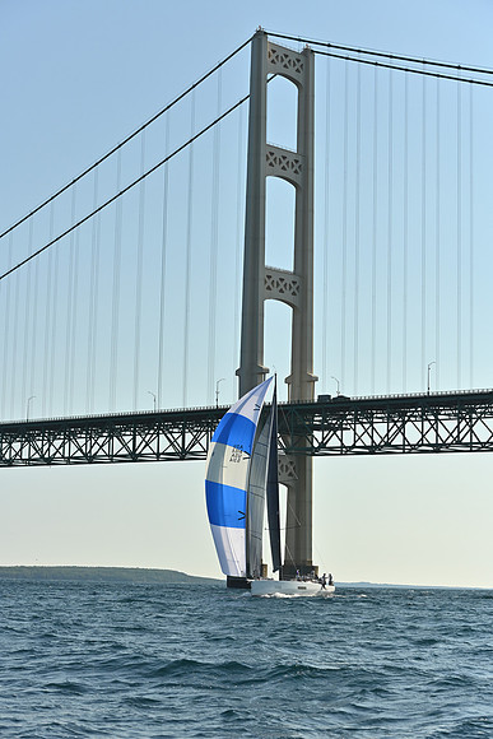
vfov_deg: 28.8
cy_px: 370
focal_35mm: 70
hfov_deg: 19.5
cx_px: 246
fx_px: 1437
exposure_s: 1/2000
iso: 320
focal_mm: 70
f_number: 6.3
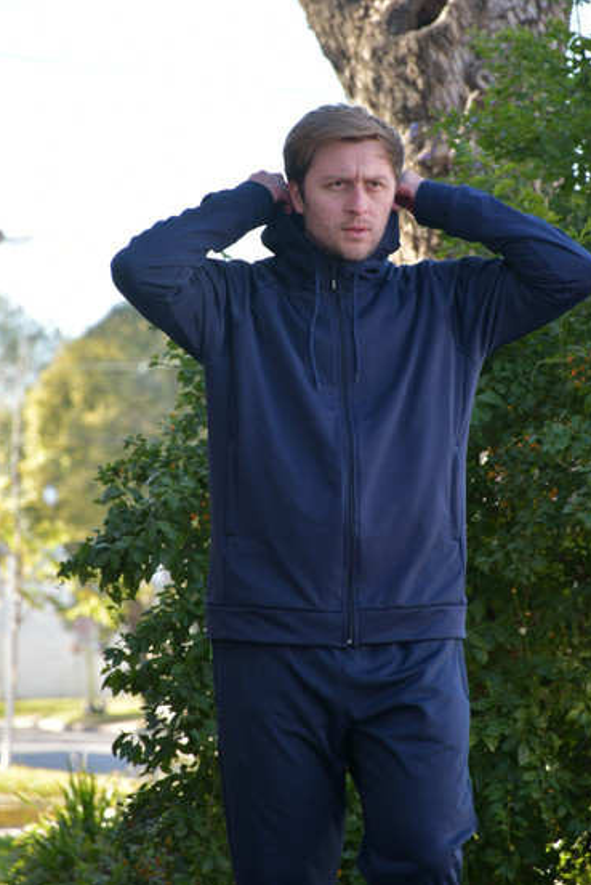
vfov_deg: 8.5
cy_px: 395
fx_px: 5980
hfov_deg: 5.7
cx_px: 324
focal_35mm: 243
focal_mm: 140
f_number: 5.6
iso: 200
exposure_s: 1/100
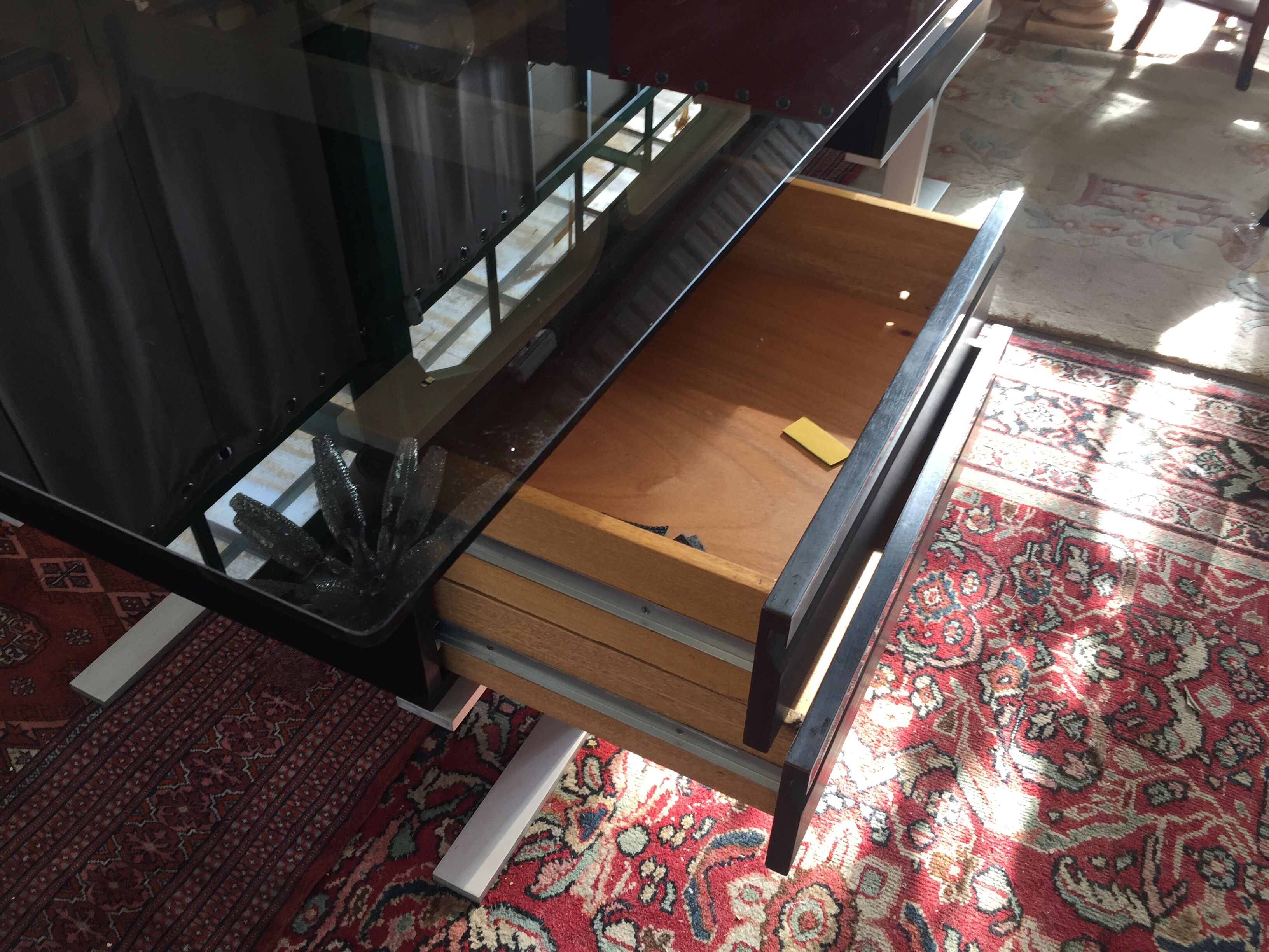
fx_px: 1063
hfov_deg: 61.7
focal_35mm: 29
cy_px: 476
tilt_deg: -42.6
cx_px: 634
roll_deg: -1.1
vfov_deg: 48.2
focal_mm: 4.15
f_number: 2.2
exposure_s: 1/50
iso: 40
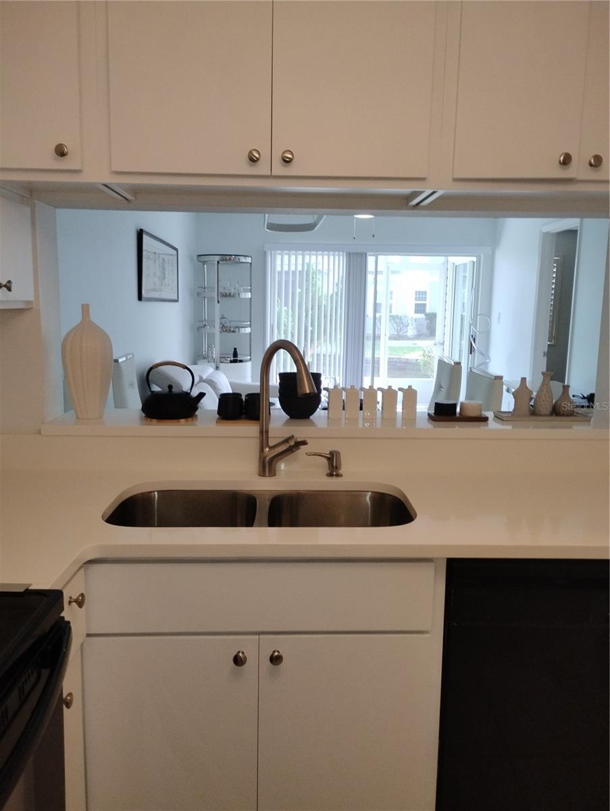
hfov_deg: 49.8
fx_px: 656
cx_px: 305
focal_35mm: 28
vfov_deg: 63.4
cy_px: 406
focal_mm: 4.26
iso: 434
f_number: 1.8
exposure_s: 1/120
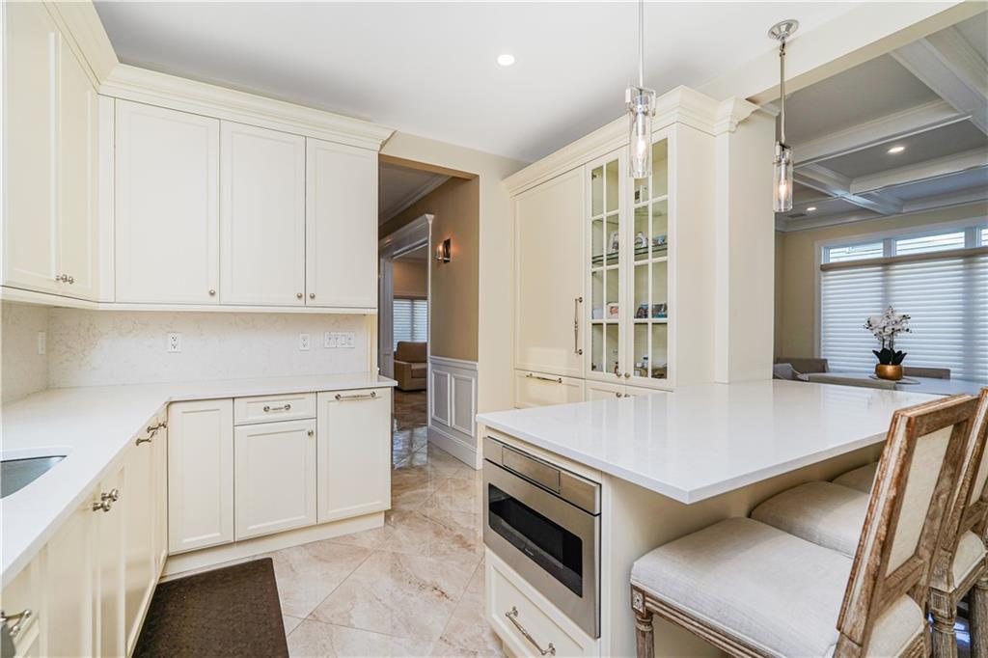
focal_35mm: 16
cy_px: 329
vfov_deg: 73.7
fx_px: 439
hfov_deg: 96.8
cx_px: 494
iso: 100
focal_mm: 16
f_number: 5.6
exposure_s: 1/60
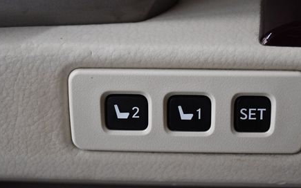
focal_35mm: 72
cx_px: 182
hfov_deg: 28.5
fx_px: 591
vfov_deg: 18.1
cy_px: 114
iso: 3200
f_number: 4.8
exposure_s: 1/100
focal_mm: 32
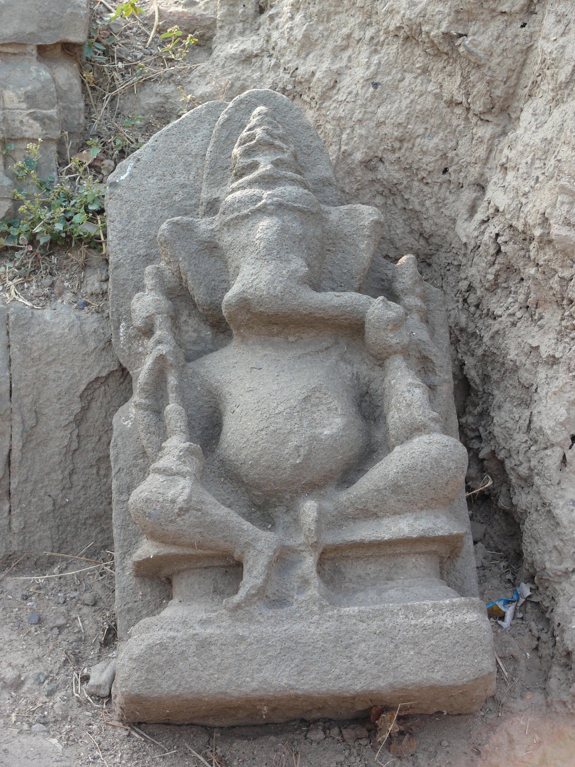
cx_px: 288
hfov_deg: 15.7
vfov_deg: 20.9
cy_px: 384
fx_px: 2082
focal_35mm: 94
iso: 100
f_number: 4
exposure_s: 1/125
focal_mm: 19.8
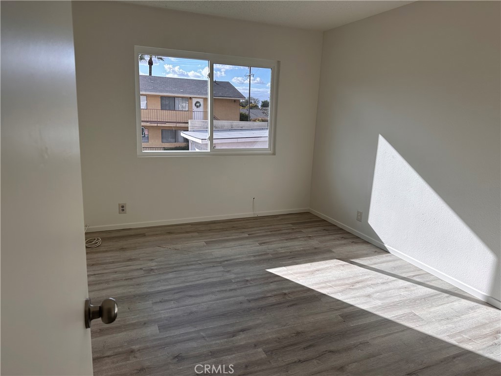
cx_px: 250
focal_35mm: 24
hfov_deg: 71.6
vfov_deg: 56.8
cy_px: 188
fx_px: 347
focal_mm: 6.86
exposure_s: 1/1517
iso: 80
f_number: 1.78
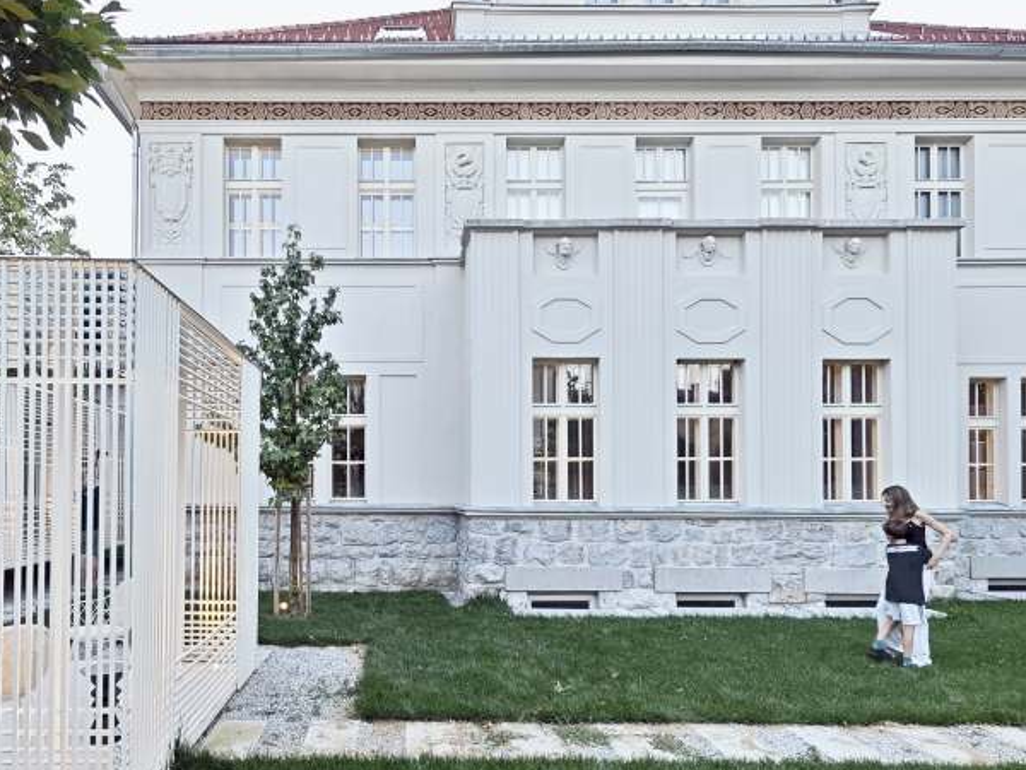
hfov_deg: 70.5
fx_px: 711
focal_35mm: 24
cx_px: 386
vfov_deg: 56.5
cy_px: 315
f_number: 1.8
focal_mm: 2.03
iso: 50
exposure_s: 1/56.7
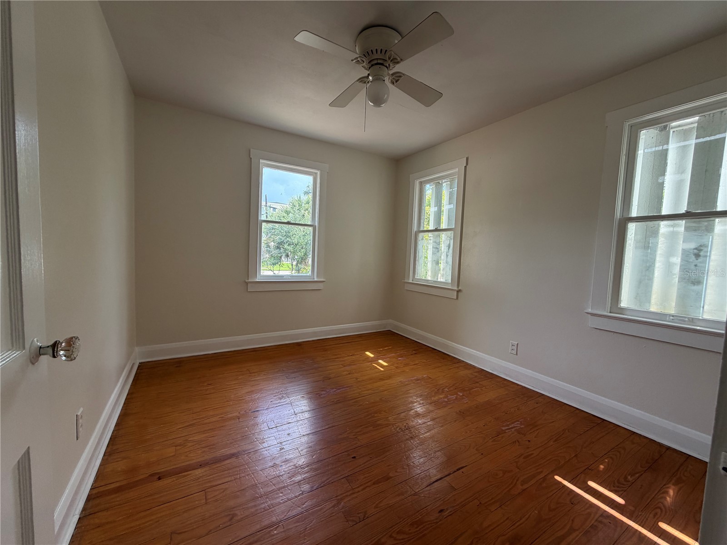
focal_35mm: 14
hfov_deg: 102.1
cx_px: 364
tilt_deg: -4.0
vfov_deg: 85.7
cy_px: 272
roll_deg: -1.4
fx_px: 294
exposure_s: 1/121
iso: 64
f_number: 2.2
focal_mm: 2.22
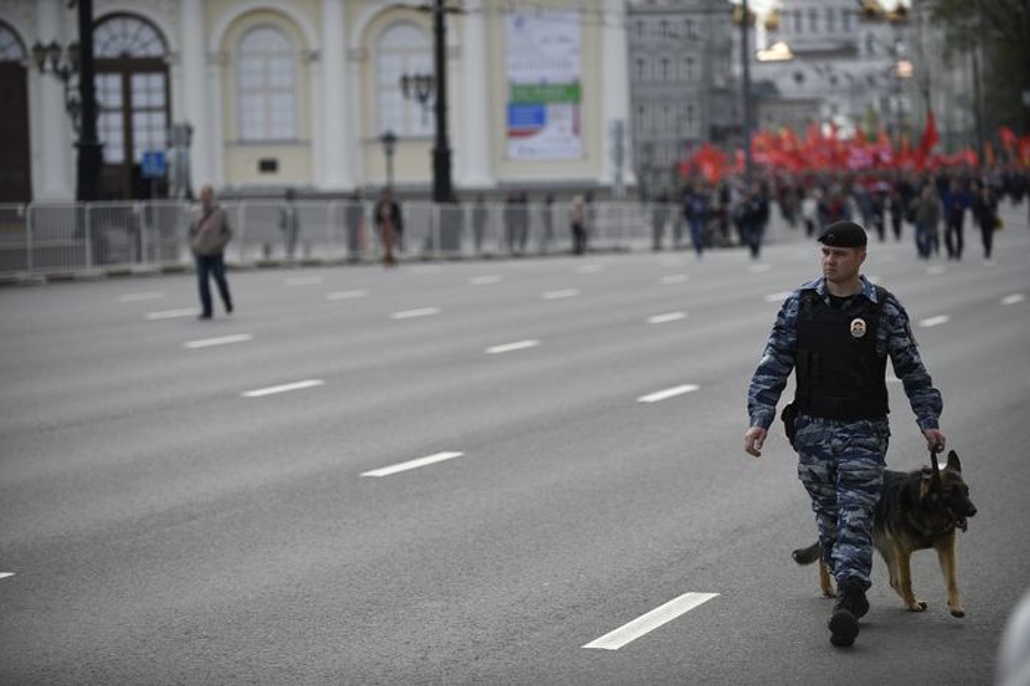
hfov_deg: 16.4
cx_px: 515
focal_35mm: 125
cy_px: 343
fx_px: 3575
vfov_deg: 11.0
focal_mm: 125
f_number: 2.8
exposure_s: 1/640
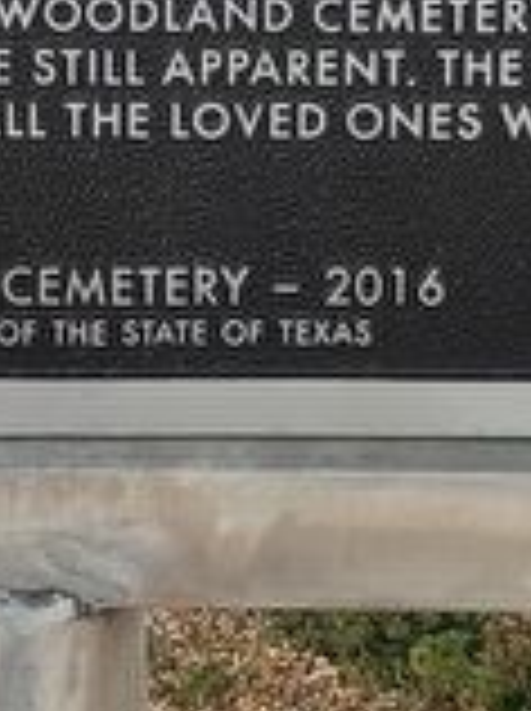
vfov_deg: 12.1
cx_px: 99
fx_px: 2707
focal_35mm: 132
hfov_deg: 11.2
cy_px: -986
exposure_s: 1/120
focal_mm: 5.4
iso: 50
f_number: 1.8
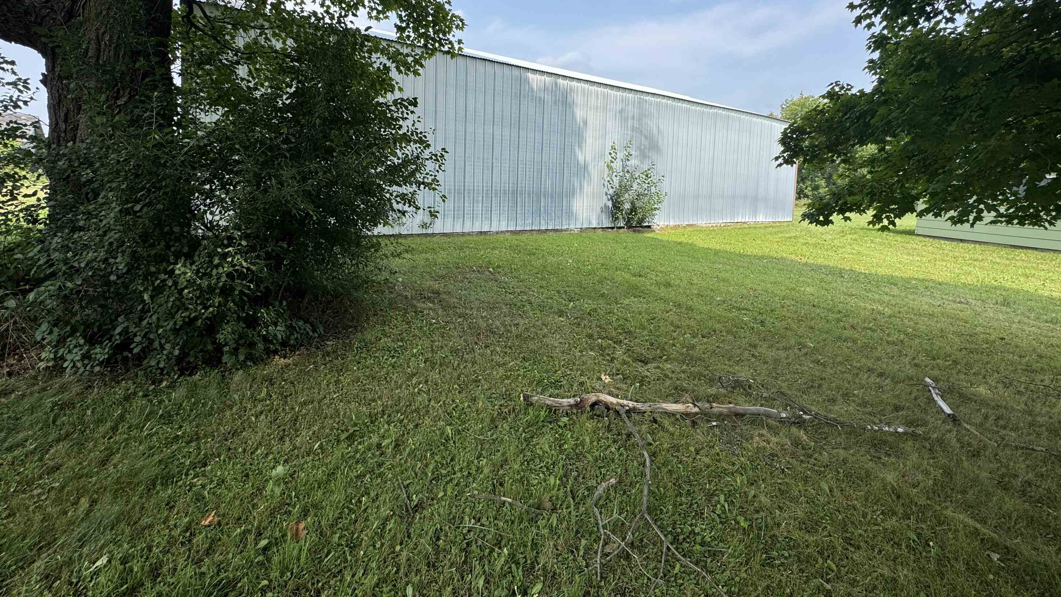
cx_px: 537
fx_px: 450
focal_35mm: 16
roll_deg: -1.0
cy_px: 214
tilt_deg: -7.4
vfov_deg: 65.8
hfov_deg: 99.4
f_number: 2.2
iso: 50
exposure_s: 1/968
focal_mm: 2.22
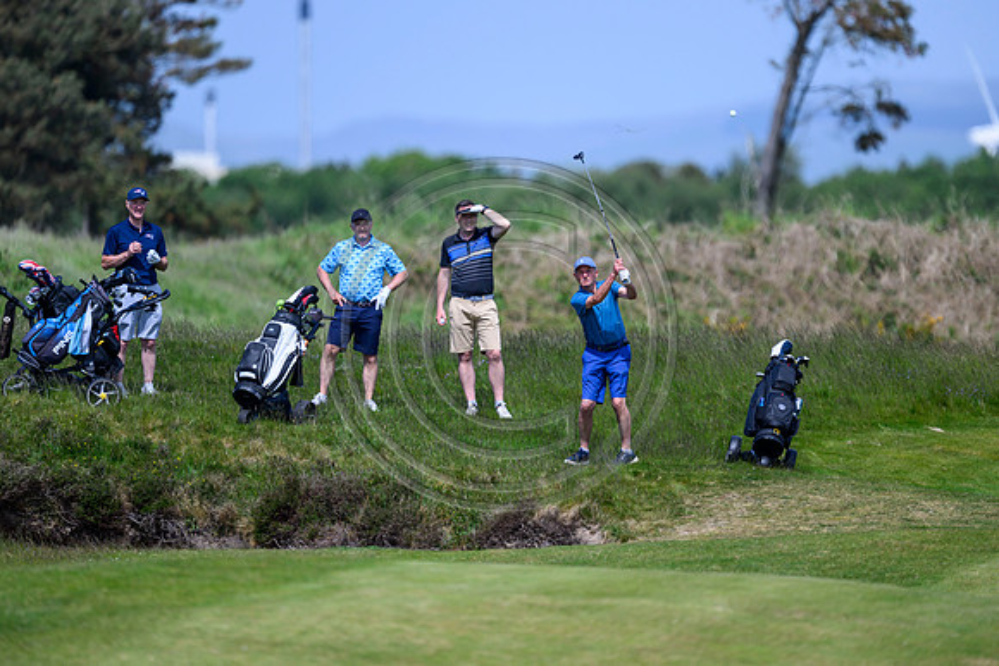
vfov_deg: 2.5
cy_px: 333
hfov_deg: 3.7
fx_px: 15543
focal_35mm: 560
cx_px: 500
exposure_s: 1/4000
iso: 500
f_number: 4.5
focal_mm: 560
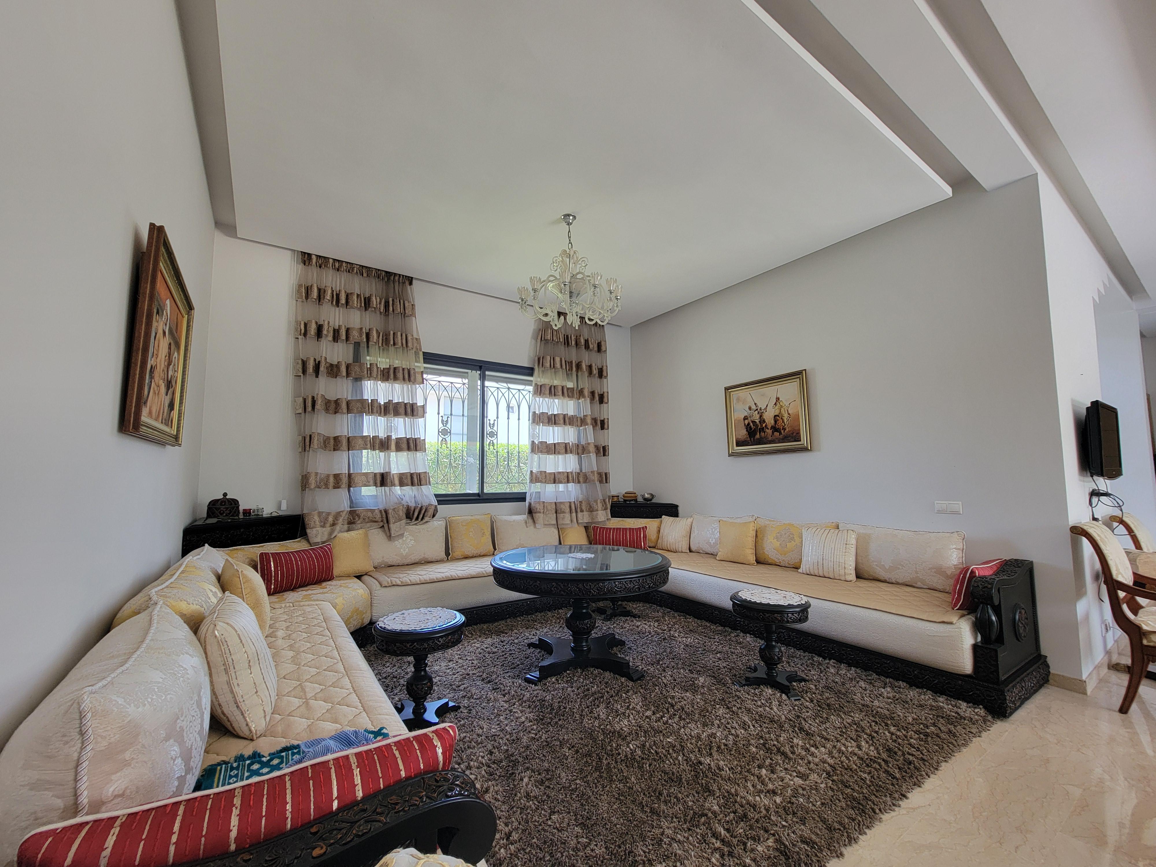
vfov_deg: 89.9
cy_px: 434
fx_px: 434
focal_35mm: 13
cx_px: 578
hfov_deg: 106.2
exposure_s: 1/60
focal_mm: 2.2
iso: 80
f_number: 2.2
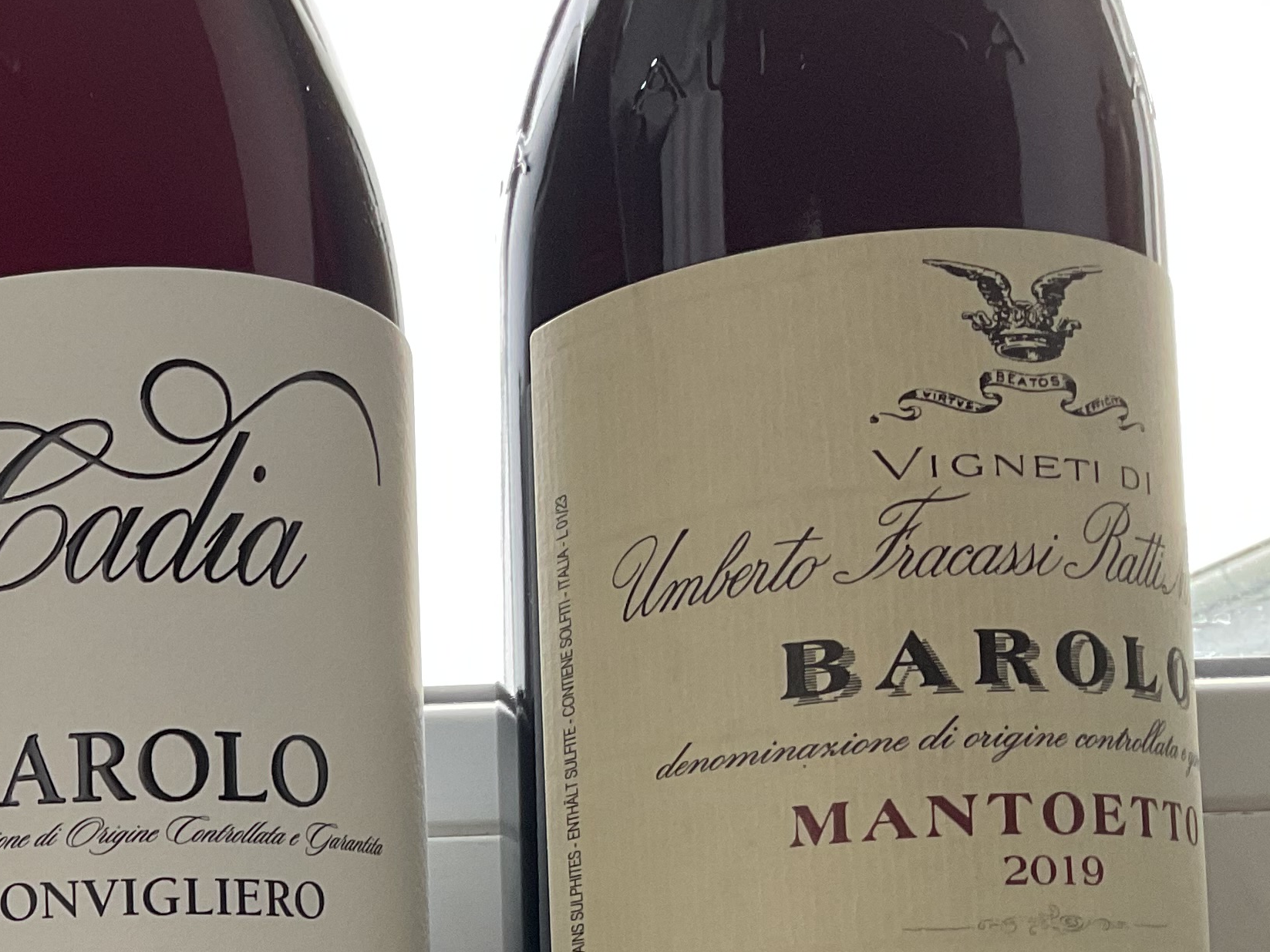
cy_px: 1107
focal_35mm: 71
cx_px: -195
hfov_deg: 25.1
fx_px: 2605
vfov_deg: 19.6
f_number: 1.8
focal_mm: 3
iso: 64
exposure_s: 1/50
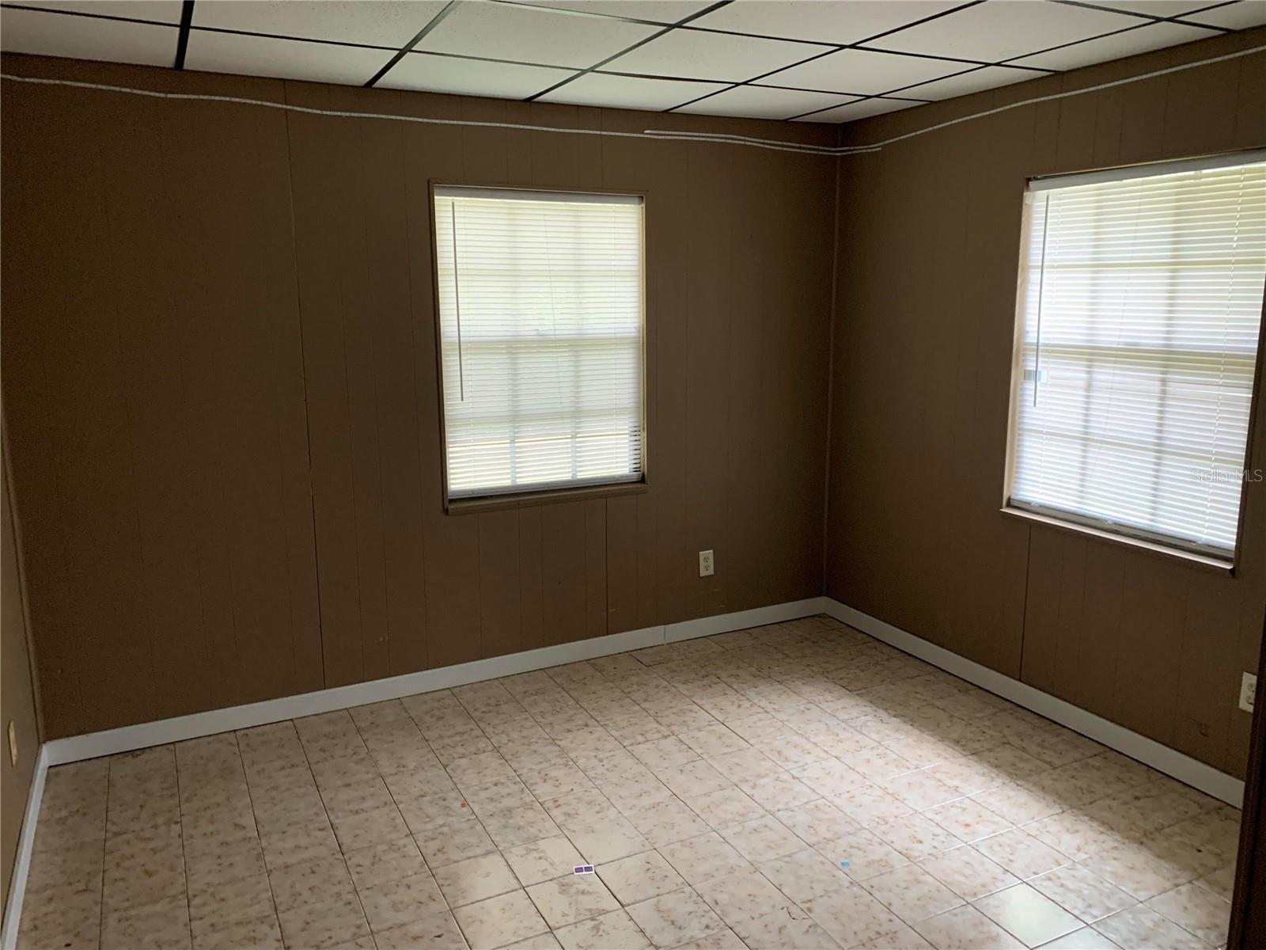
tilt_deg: -10.0
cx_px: 633
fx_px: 951
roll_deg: +0.4
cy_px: 475
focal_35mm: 26
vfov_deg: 53.1
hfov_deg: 67.3
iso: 400
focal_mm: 4.25
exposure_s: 1/40
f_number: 1.8
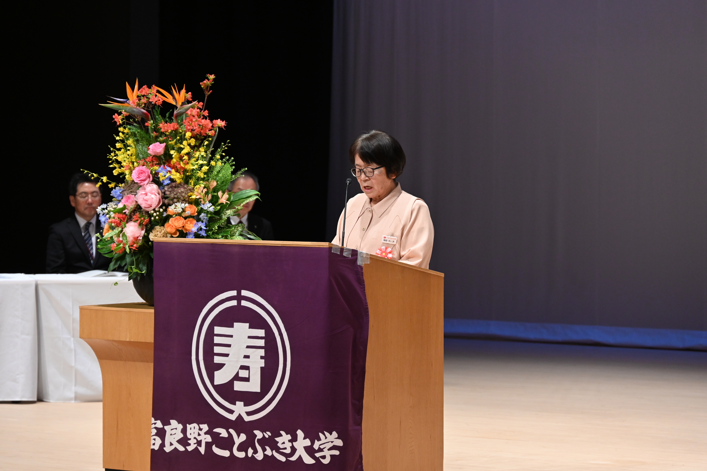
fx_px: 2945
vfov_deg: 9.1
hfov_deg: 13.7
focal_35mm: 150
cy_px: 236
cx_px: 354
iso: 2500
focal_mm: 150
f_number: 6.3
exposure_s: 1/100
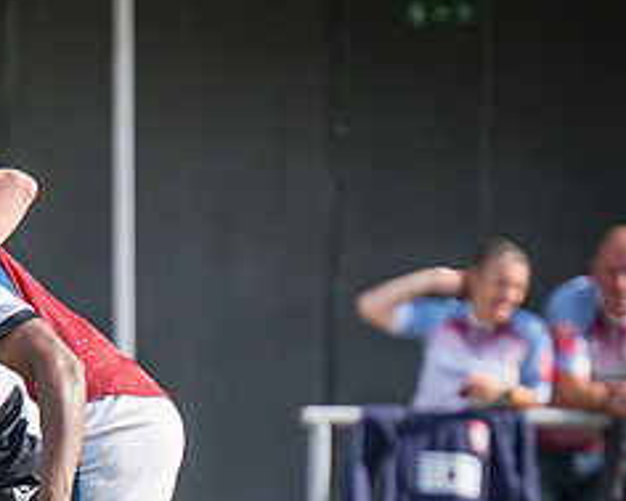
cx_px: 227
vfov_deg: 1.1
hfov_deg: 1.3
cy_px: 386
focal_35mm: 1471
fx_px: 27265
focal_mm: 250
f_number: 4
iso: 200
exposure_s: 1/1250
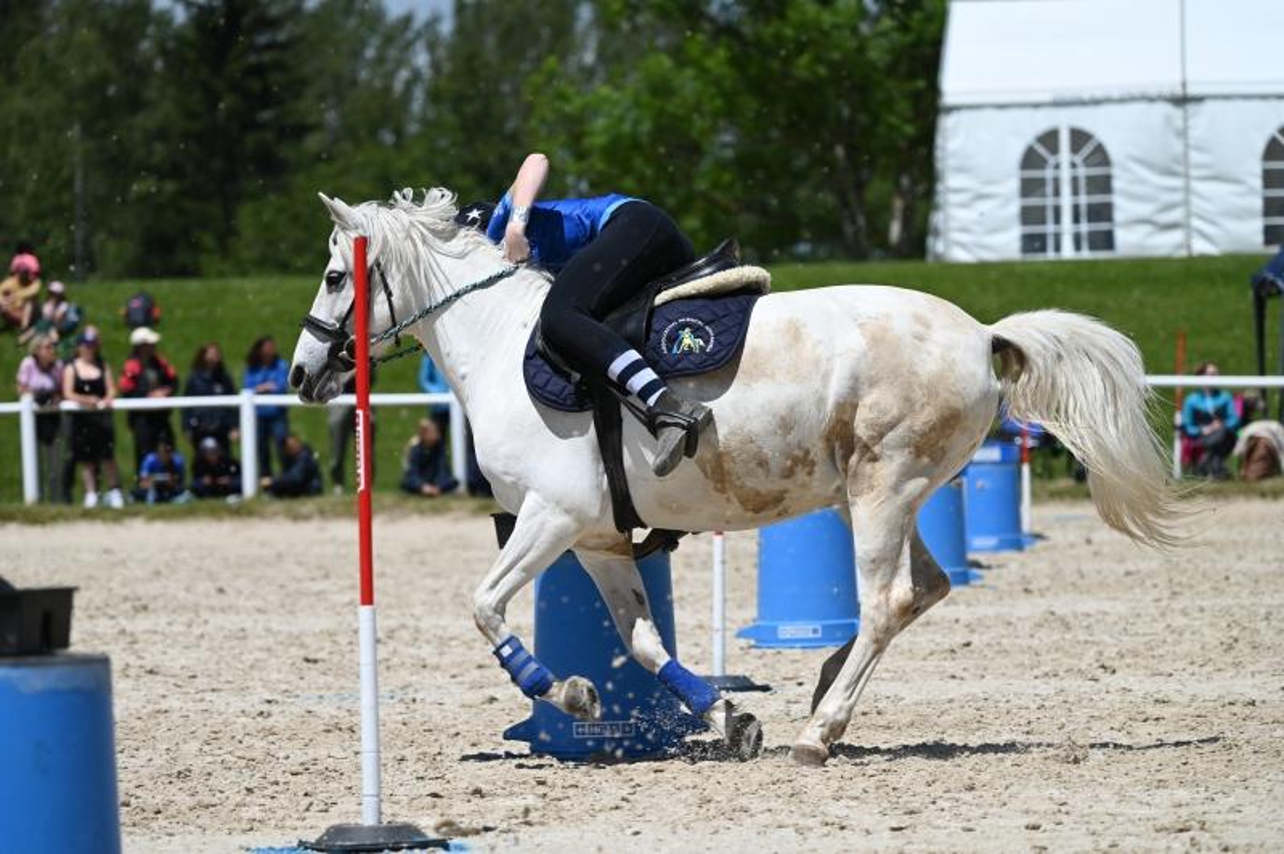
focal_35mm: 170
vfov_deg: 8.1
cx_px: 642
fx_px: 6058
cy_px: 427
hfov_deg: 12.1
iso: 125
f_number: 5.6
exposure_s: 1/1250
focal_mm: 170
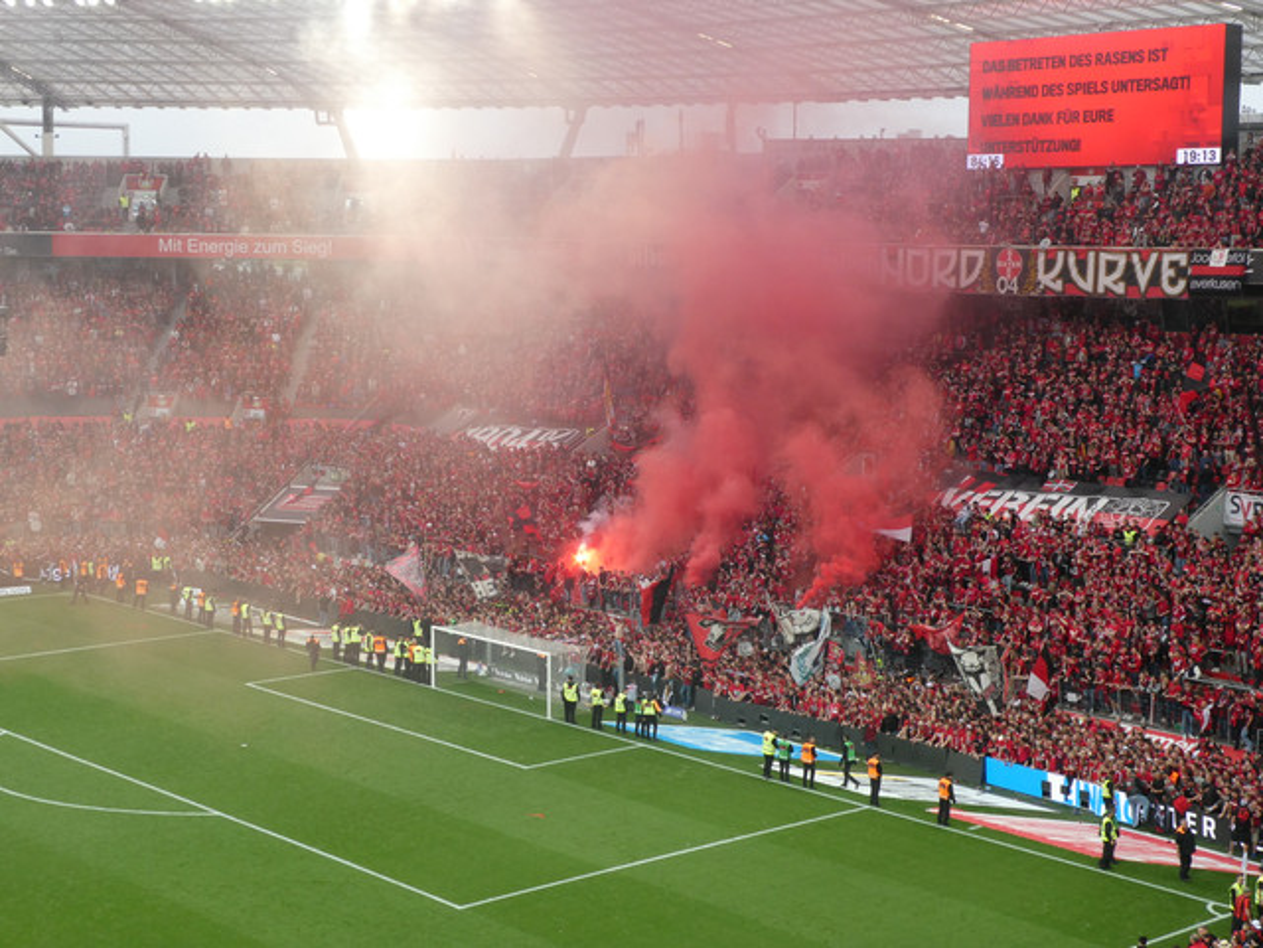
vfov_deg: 25.7
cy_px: 474
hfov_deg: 33.8
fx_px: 2080
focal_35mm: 57
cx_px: 632
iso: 160
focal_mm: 10.3
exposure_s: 1/80
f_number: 4.2
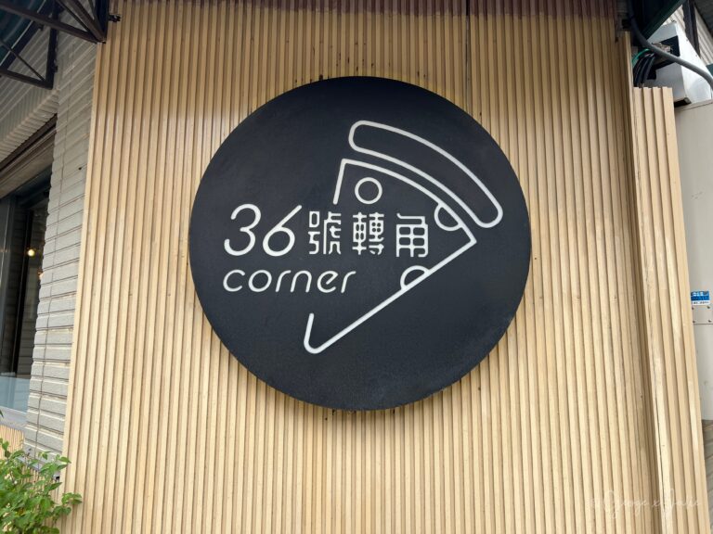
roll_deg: -0.4
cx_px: 356
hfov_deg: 67.3
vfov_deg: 53.1
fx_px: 536
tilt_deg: +10.8
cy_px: 267
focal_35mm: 26
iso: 50
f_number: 1.5
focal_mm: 5.7
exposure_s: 1/1147
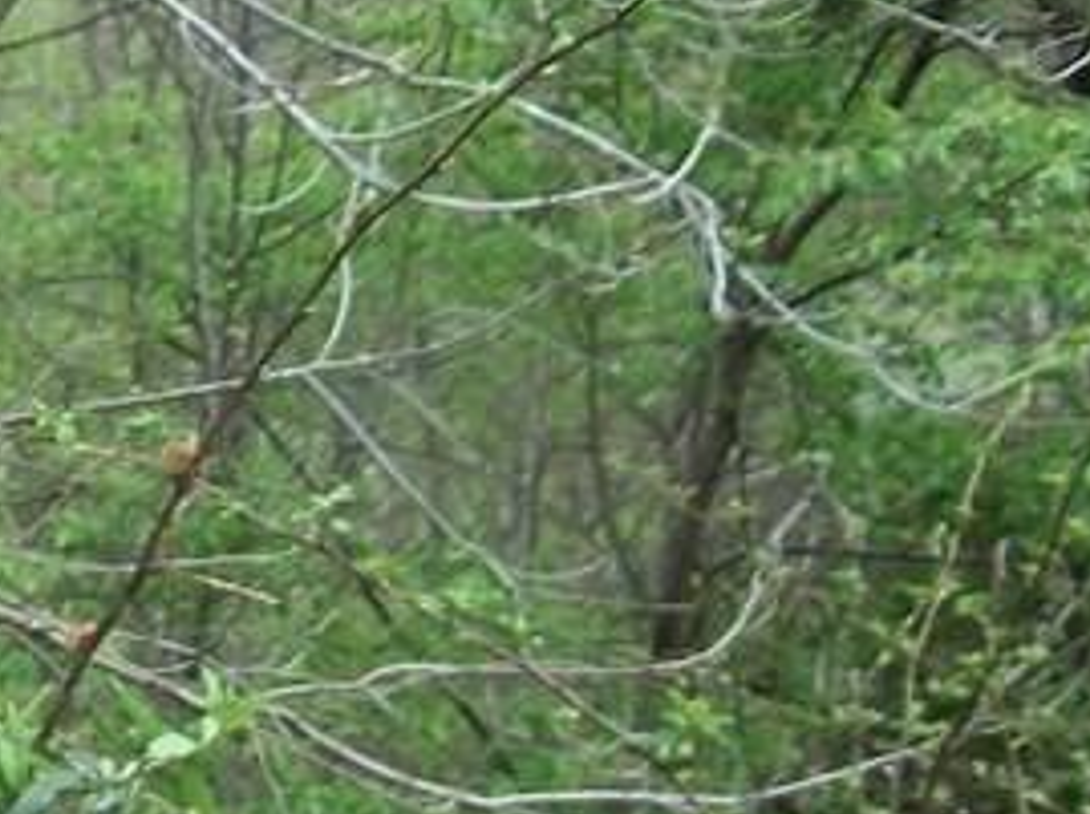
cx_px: -940
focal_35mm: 122
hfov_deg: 14.1
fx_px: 3836
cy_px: 798
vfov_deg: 12.0
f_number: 2.9
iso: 80
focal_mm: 5.7
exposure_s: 1/250
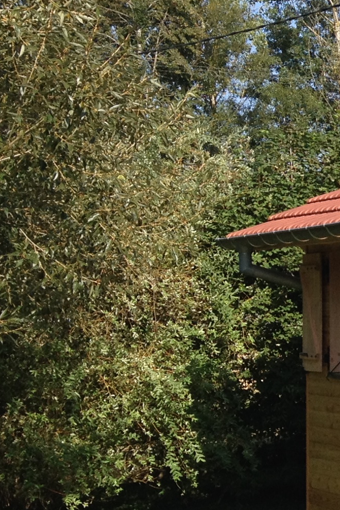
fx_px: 1700
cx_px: 753
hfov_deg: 10.2
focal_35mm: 120
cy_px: 273
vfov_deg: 17.1
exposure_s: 1/1082
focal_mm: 4.28
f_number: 2.4
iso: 50
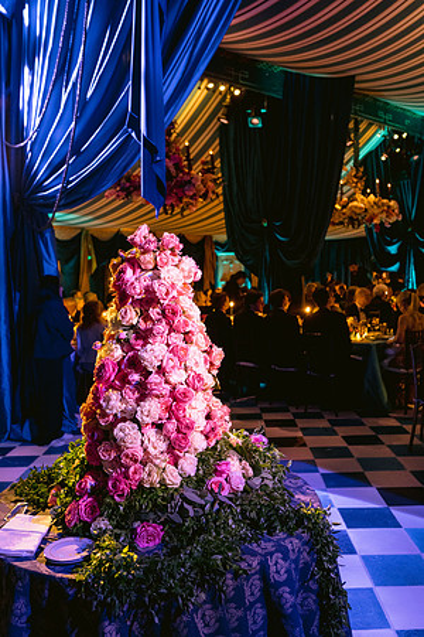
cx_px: 212
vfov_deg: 54.4
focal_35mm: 35
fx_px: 618
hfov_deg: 37.9
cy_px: 318
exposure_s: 1/20
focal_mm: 35
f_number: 4
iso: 3200
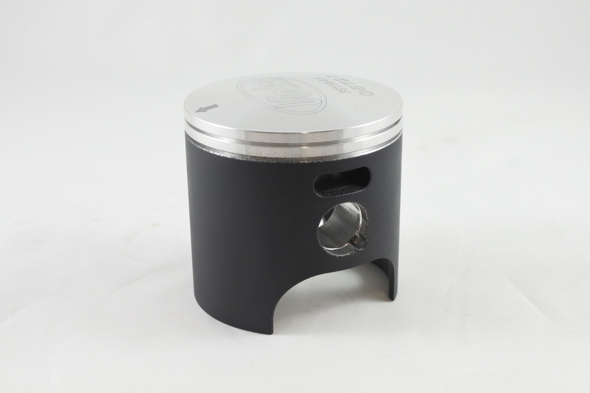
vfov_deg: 31.9
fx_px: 688
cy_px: 196
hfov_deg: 46.4
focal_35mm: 42
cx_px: 295
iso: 560
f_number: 4.2
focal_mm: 15.7
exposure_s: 1/125
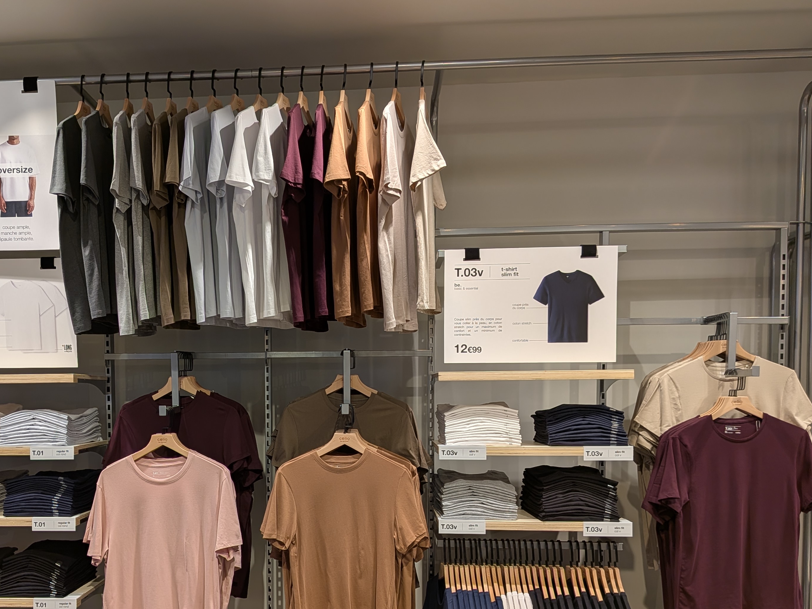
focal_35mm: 35
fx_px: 821
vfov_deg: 40.0
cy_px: 423
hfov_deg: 52.0
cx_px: 301
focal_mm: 4.53
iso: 28
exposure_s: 1/199
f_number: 1.7
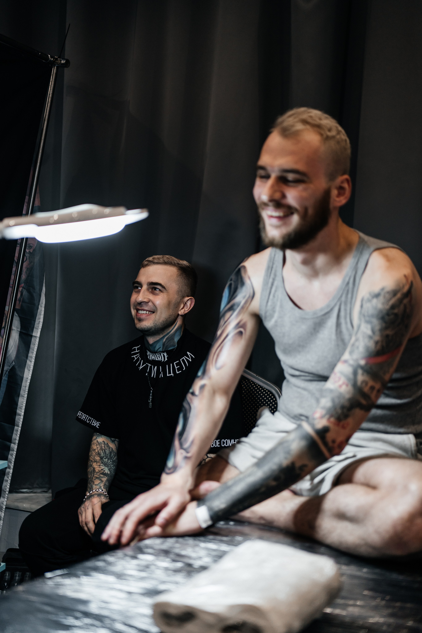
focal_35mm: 45
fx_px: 791
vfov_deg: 43.6
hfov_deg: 29.9
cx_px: 211
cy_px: 316
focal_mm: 45
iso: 400
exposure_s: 1/160
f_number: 1.8
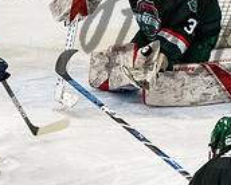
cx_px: 235
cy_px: 99
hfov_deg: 5.0
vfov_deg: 4.1
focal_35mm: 382
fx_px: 2615
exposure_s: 1/800
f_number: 3.5
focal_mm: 70
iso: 2500
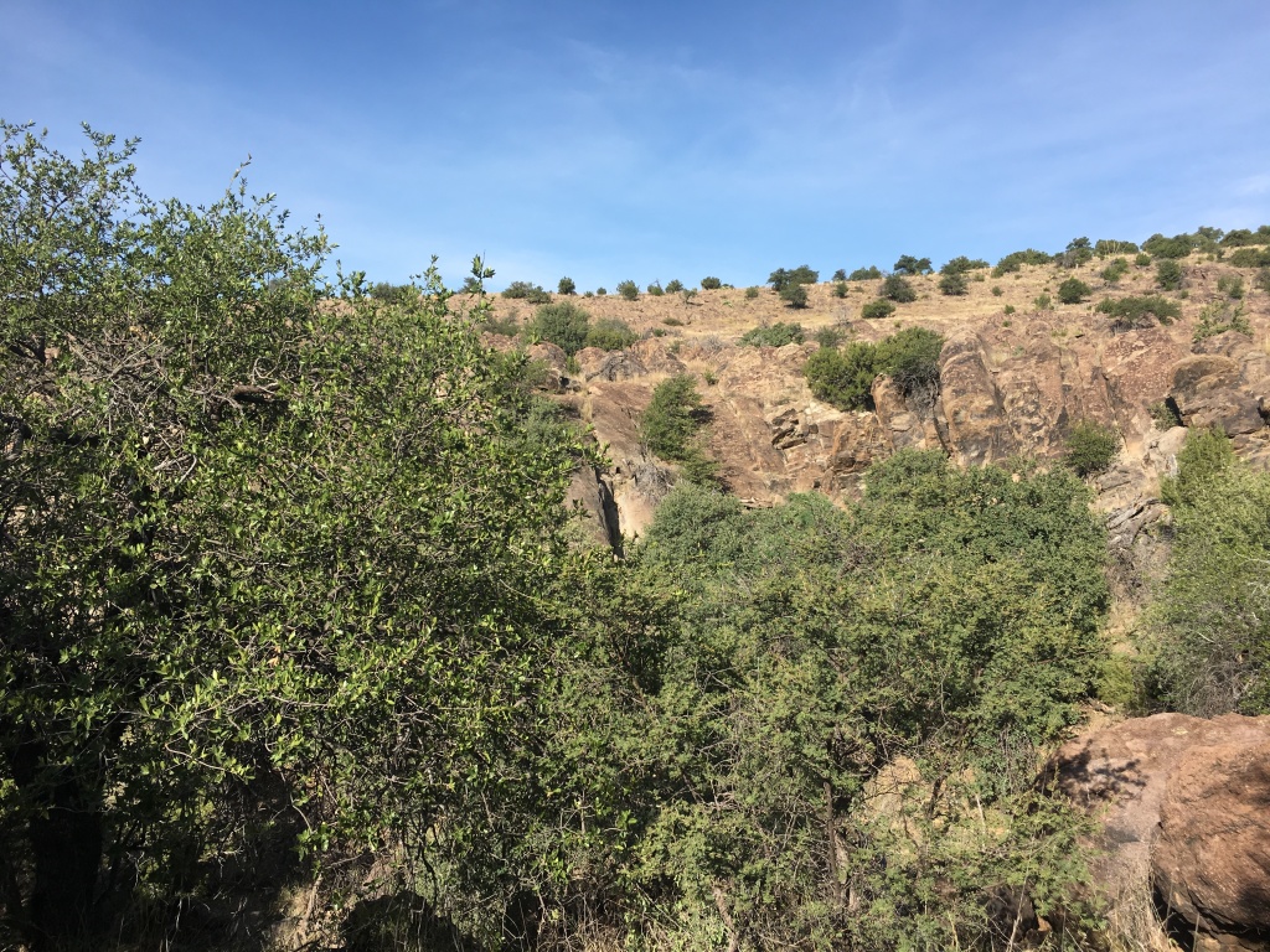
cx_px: 635
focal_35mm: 29
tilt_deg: +1.7
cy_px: 476
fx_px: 1064
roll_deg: -0.1
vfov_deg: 48.2
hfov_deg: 61.7
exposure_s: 1/1202
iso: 25
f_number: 2.2
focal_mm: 4.15
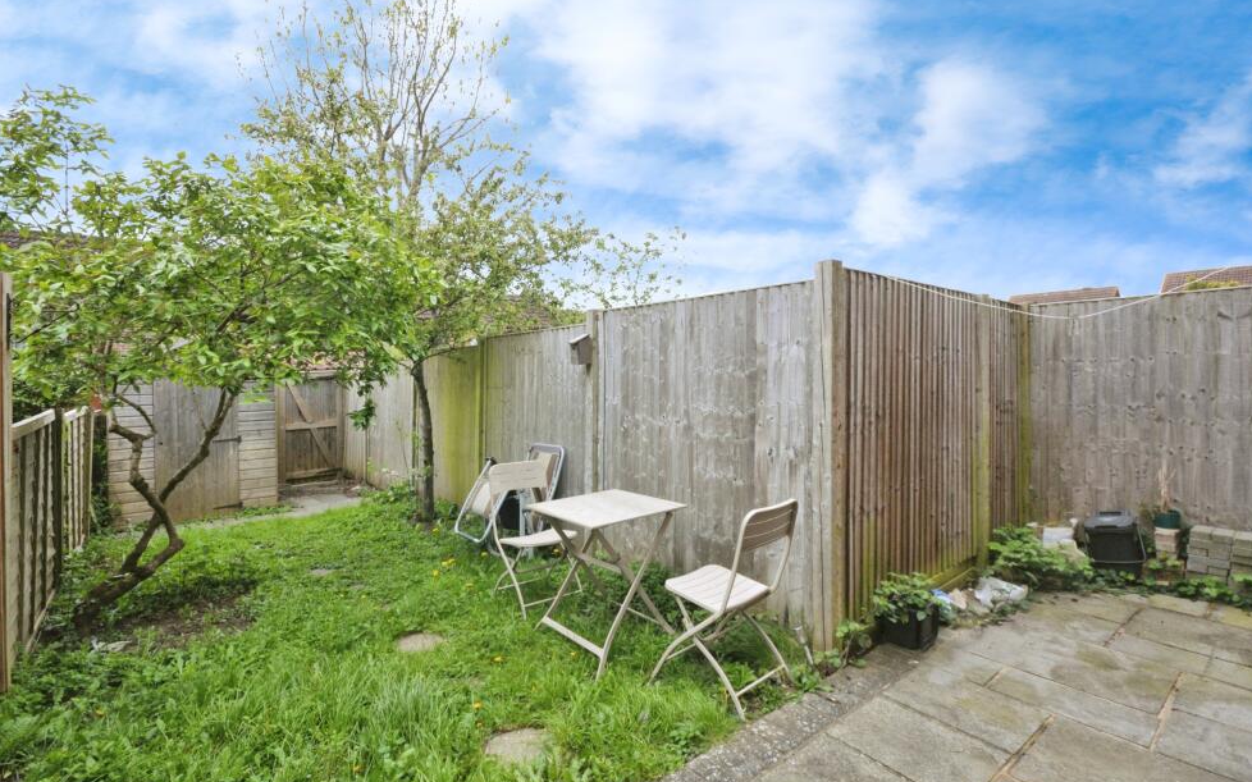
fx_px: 546
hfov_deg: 97.8
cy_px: 391
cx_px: 634
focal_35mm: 16
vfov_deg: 71.2
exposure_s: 1/320
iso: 500
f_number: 10
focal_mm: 10
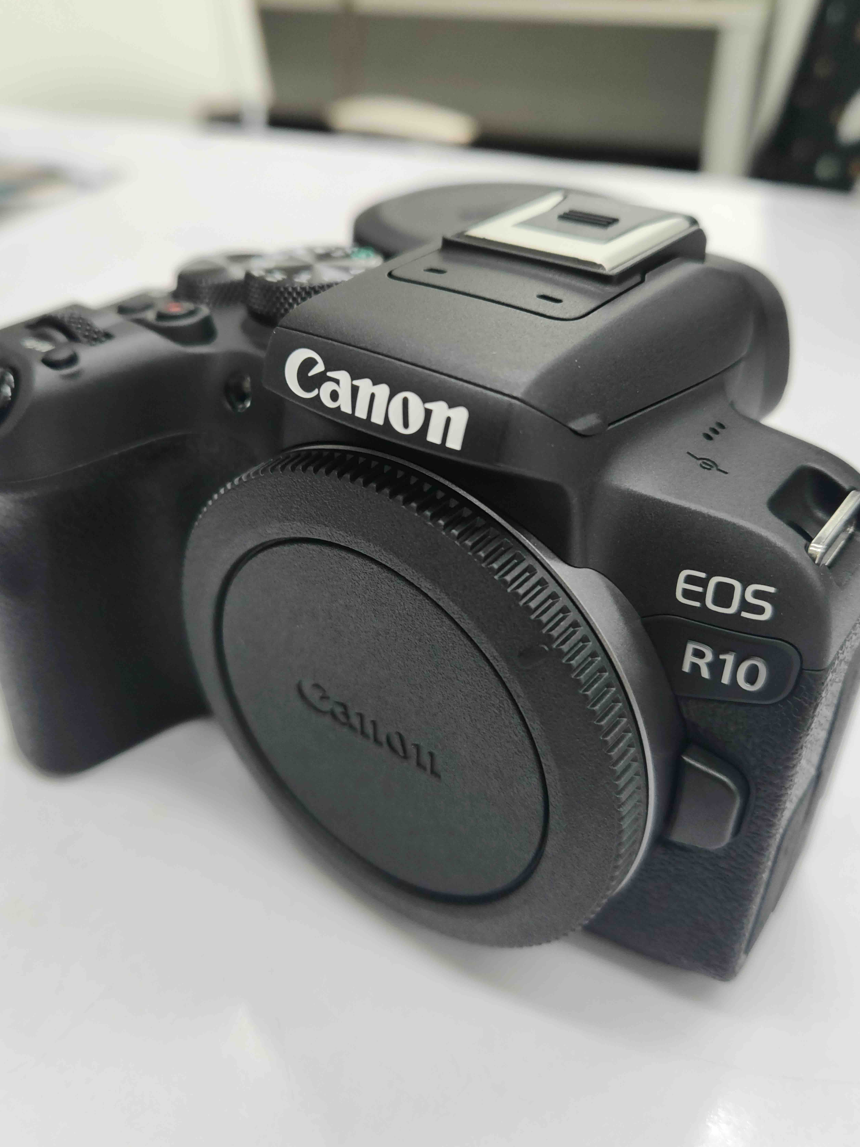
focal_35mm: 28
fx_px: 928
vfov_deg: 63.4
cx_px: 403
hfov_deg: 49.7
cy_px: 546
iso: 80
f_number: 1.8
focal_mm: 5.4
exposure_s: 1/50
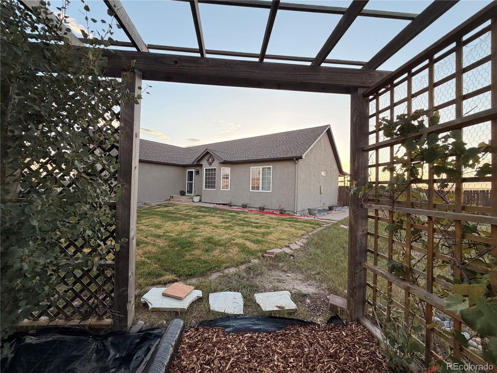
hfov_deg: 102.1
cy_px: 186
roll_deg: -1.6
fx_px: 201
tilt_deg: +2.7
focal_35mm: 14
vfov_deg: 85.7
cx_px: 248
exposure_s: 1/190
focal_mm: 2.22
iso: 50
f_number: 2.2
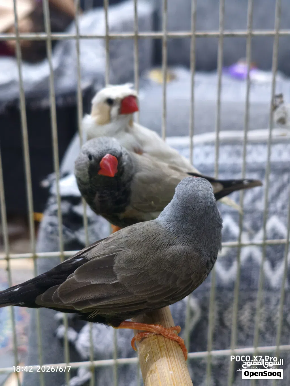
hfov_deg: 28.0
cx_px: 145
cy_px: 193
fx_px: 581
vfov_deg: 36.8
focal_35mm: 52
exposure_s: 1/50
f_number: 1.5
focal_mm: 4.94
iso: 640
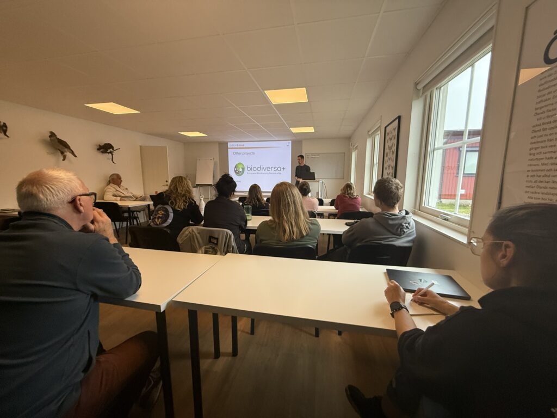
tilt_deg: -7.0
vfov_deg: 85.7
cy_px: 209
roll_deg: -0.2
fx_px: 225
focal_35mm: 14
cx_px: 278
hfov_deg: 102.1
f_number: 2.2
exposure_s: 1/80
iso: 320
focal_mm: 2.22
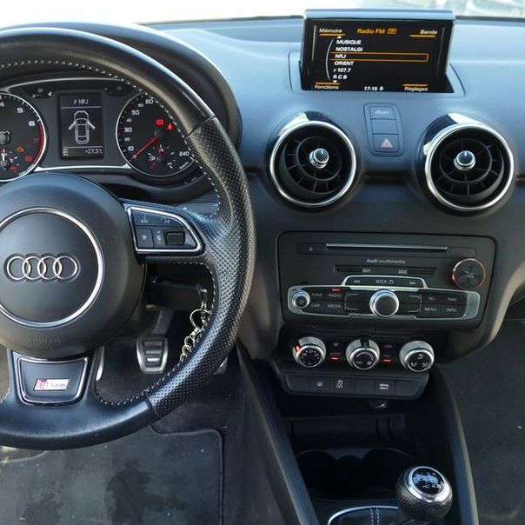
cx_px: 184
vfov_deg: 43.9
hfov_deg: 43.4
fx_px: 652
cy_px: 271
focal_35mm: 38
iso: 200
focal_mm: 9.88
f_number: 2.9
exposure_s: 1/80
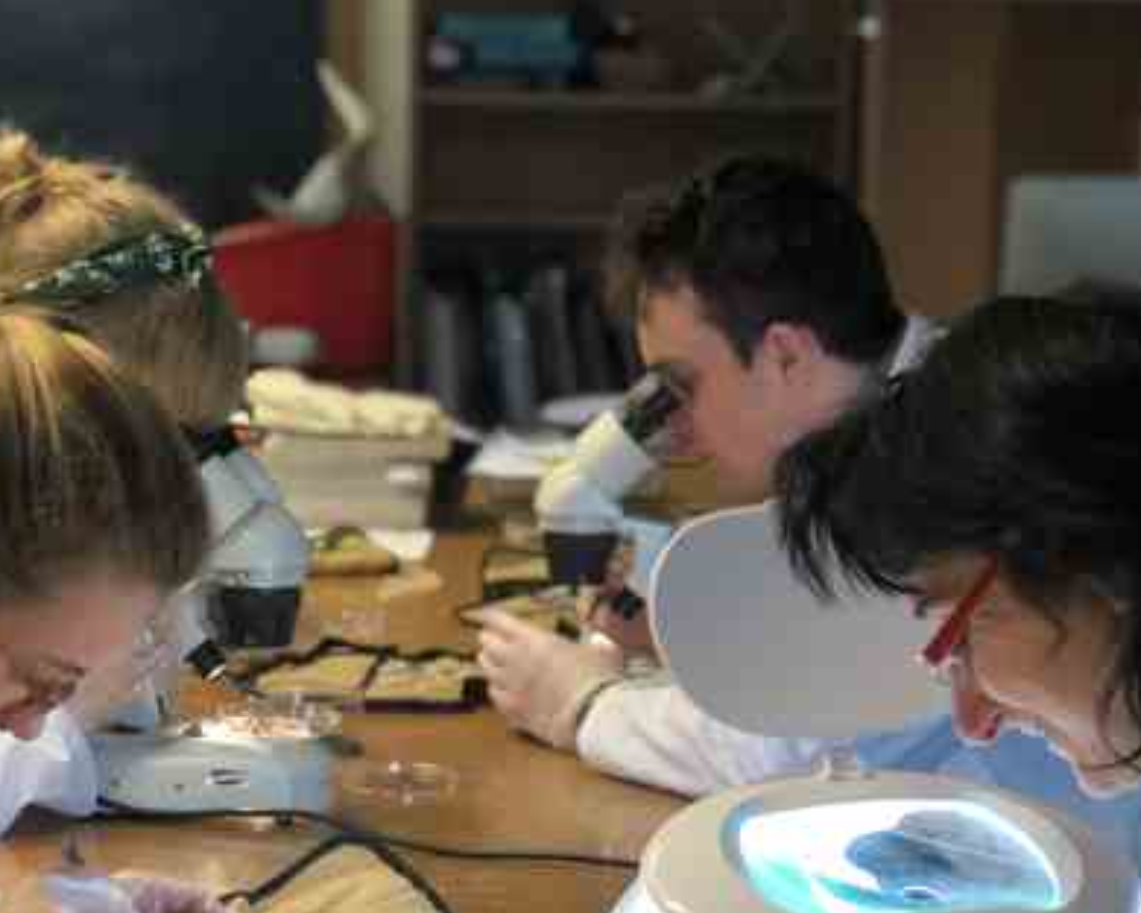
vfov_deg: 13.4
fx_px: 3850
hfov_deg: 16.8
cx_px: 471
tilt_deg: -12.4
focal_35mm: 114
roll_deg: -0.1
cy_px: 831
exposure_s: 1/33
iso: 80
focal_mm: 6.6
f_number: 2.8
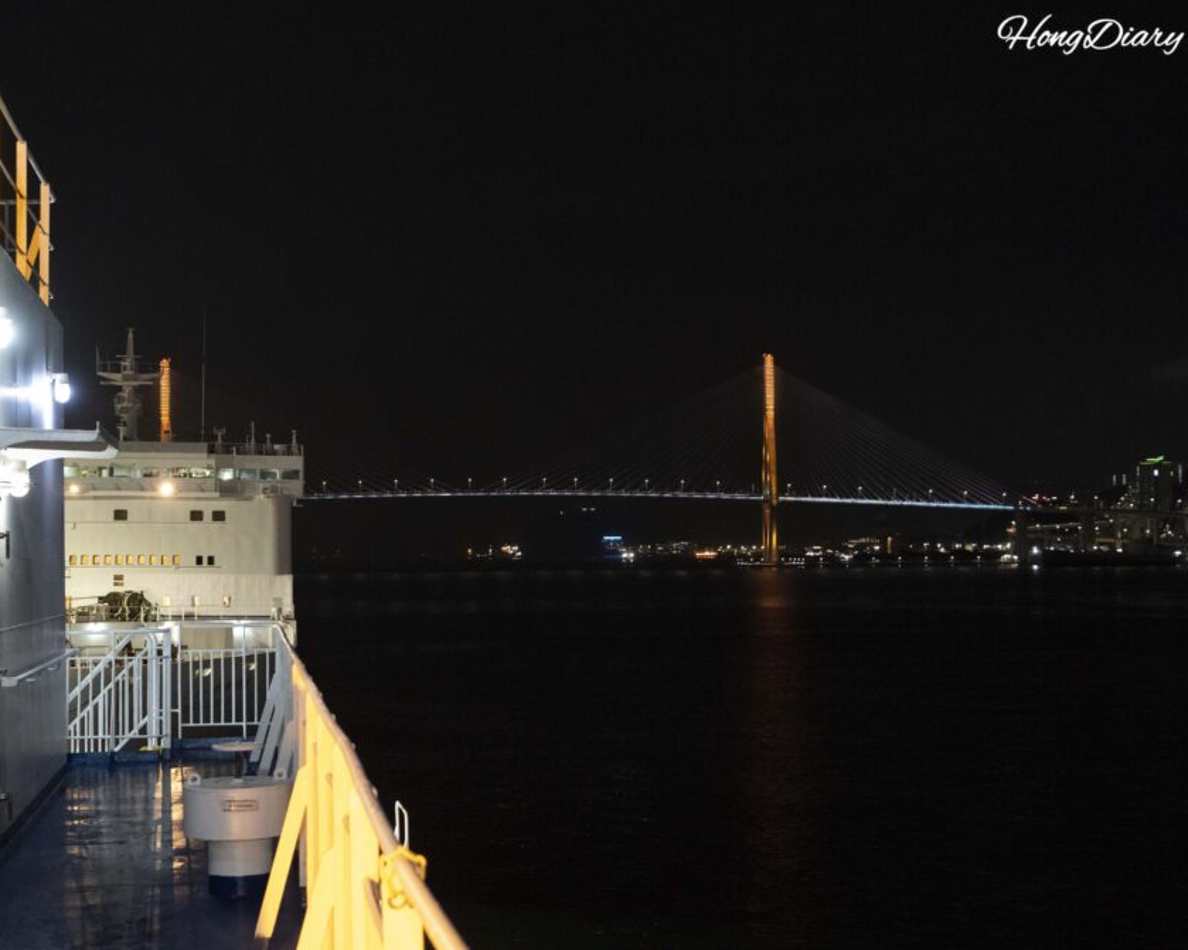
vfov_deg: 27.6
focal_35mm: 55
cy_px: 471
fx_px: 1934
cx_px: 501
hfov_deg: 34.1
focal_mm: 48
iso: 12800
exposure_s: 1/50
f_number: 5.6
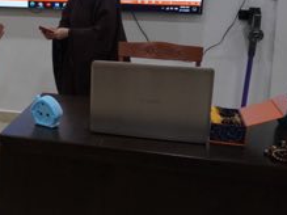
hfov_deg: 32.2
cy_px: 41
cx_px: 31
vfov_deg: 25.2
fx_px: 472
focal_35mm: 57
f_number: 4
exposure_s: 1/60
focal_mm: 18
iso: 400
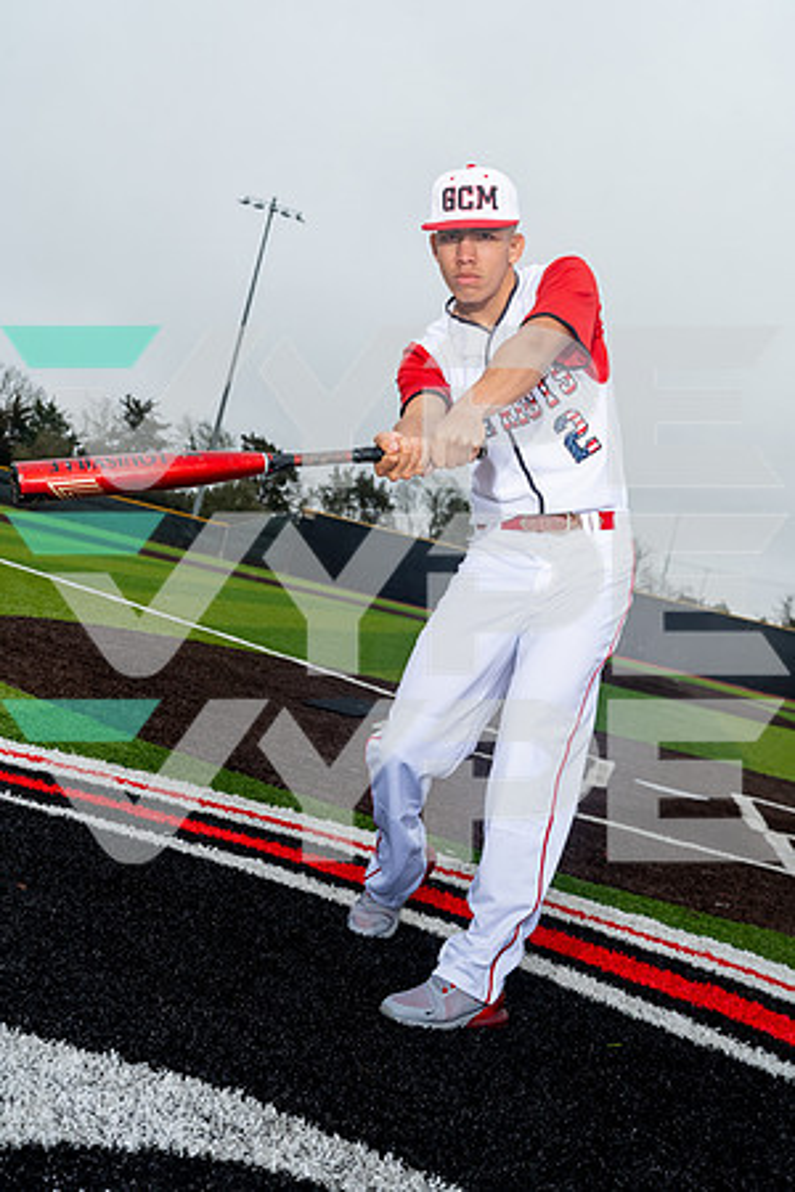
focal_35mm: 51
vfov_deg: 38.9
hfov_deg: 26.5
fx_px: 1689
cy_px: 596
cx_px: 398
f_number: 8
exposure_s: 1/125
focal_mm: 51
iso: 320
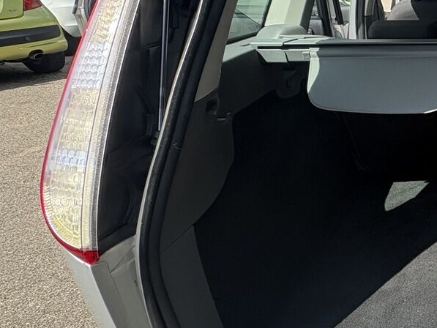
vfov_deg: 35.7
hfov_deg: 35.8
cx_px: 532
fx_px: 505
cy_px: 209
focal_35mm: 40
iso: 64
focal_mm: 2.22
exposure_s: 1/423
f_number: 2.2
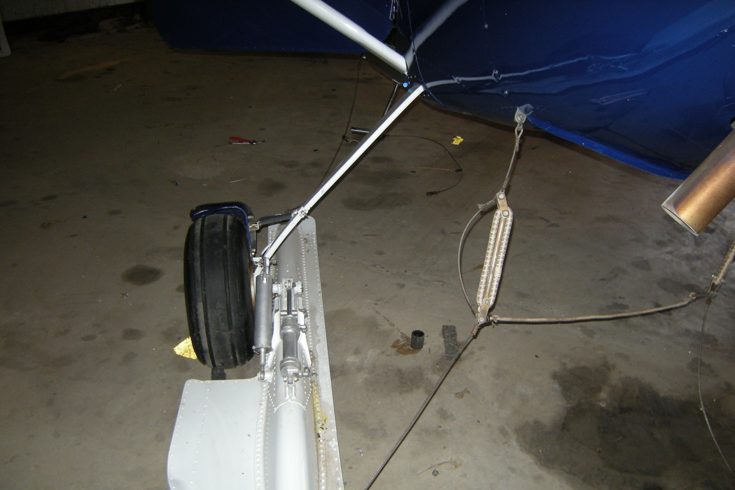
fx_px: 612
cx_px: 371
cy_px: 281
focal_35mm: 30
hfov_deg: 61.9
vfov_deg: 43.5
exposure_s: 1/60
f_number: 2.8
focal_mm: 4.7
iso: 148
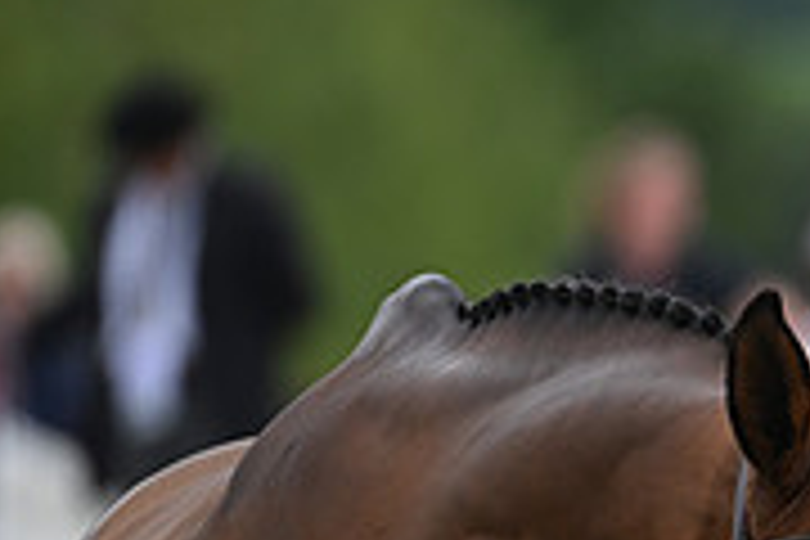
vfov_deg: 1.1
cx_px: 1296
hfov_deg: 1.6
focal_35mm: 1292
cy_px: 601
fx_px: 29068
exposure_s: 1/1600
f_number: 5.6
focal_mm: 400
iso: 560
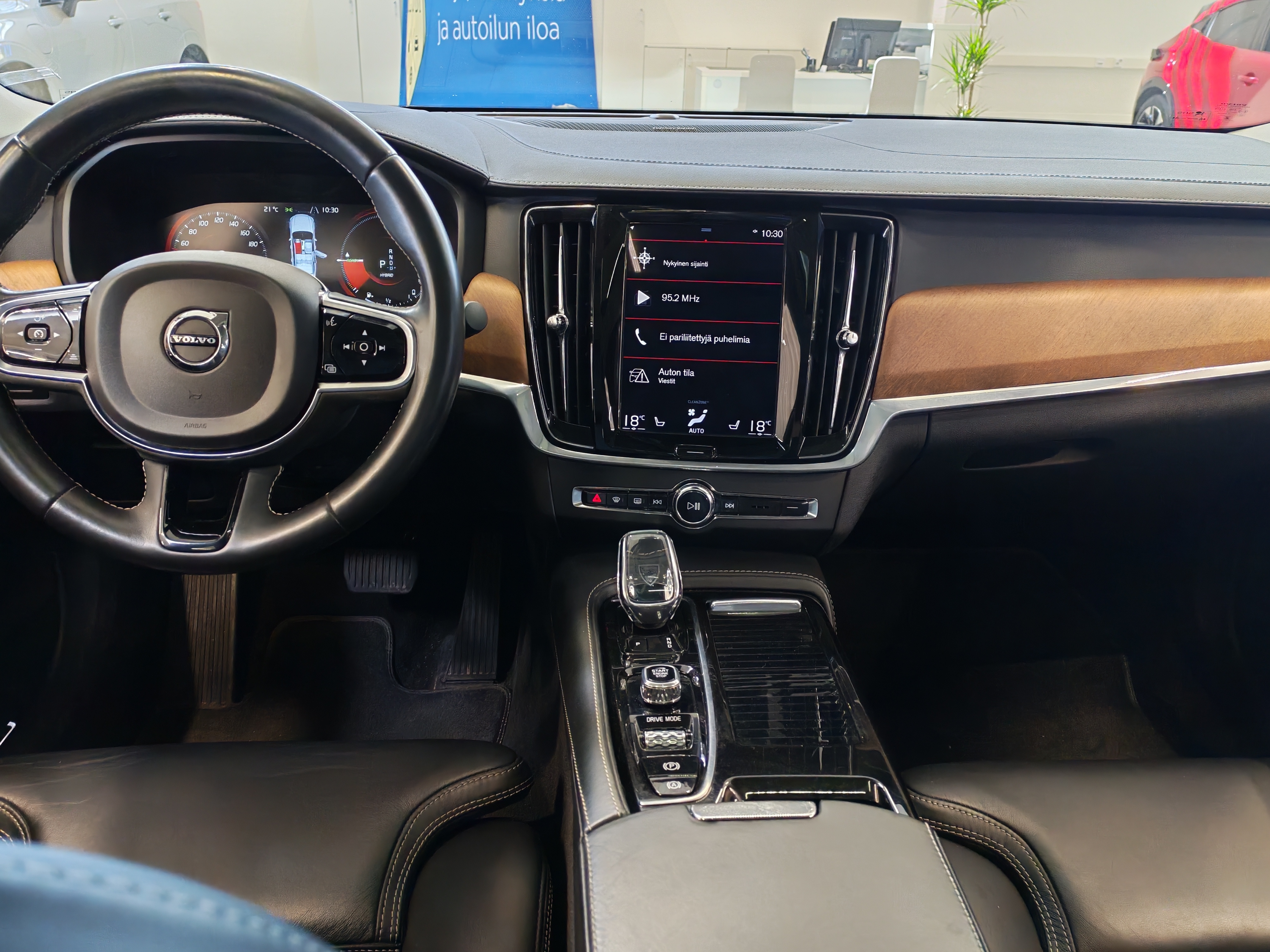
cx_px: 635
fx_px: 1101
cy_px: 476
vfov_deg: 46.8
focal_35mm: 30
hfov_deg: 60.0
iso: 1206
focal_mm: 6.12
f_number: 1.9
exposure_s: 1/100
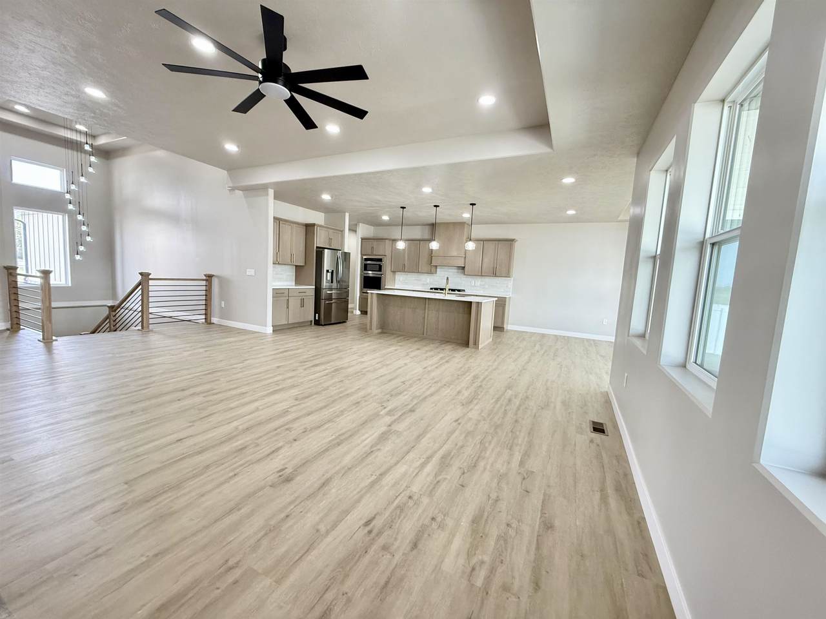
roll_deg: -3.3
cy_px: 310
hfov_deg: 102.1
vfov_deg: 85.7
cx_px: 413
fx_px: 334
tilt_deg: -5.7
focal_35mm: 14
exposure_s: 1/120
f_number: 2.2
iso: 400
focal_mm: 2.22
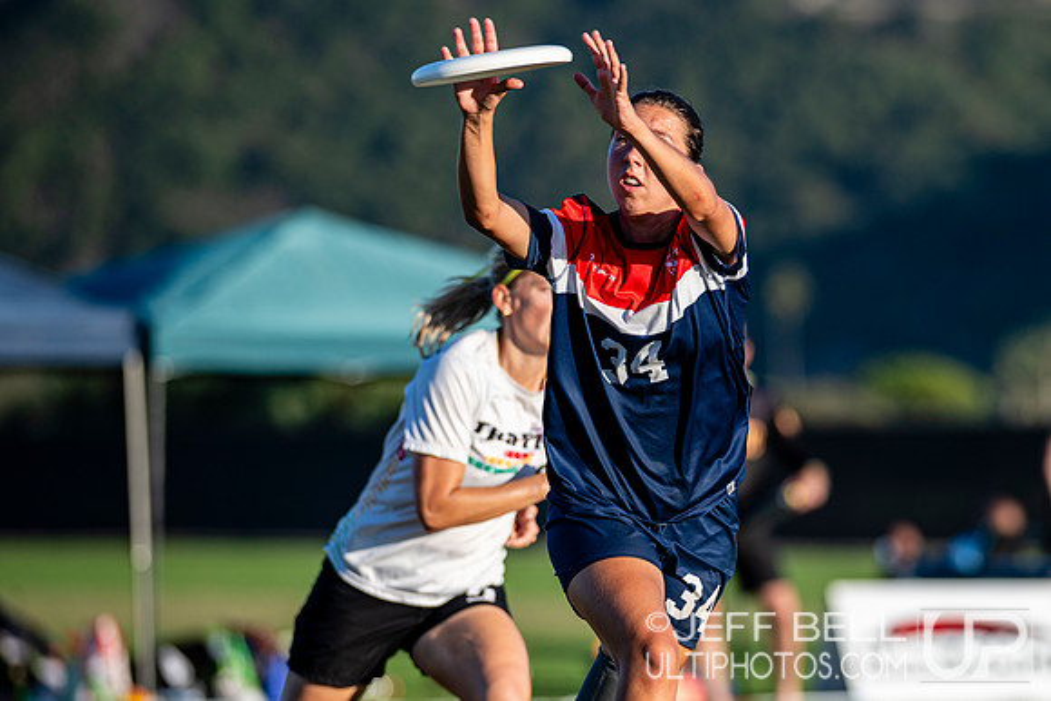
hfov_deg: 5.9
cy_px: 428
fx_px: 10138
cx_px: 776
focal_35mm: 347
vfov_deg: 4.0
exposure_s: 1/1250
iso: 125
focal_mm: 230
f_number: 3.2
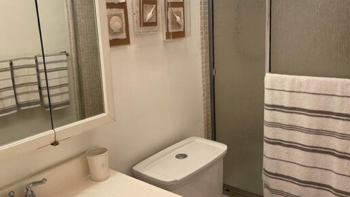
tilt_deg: -13.1
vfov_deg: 33.7
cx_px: 163
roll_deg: +3.6
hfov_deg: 56.6
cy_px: 89
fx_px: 325
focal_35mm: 35
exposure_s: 1/120
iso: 32
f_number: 1.6
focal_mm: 5.1
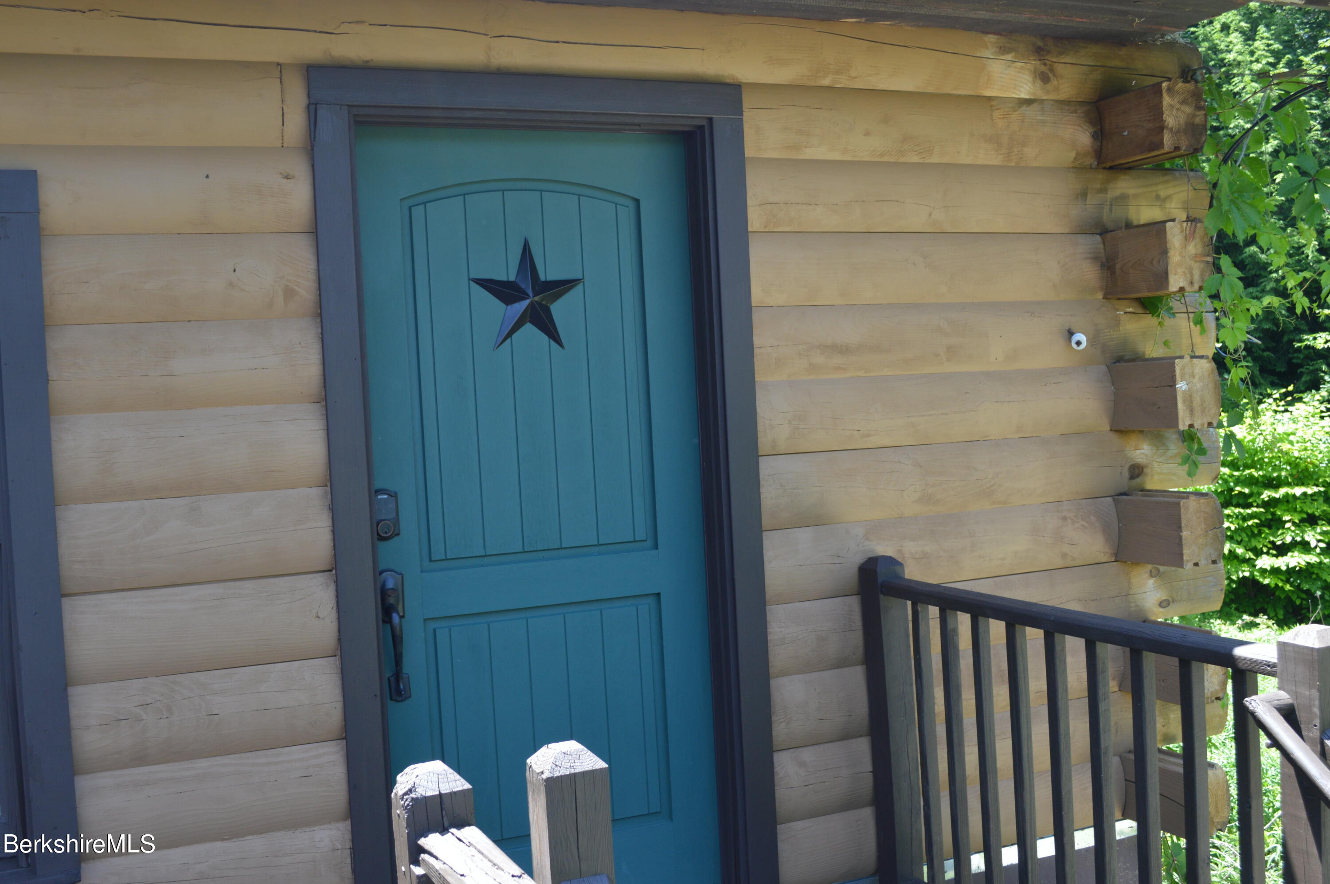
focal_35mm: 36
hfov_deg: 53.2
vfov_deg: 36.8
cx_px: 665
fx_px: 1329
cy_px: 442
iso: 320
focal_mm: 24
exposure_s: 1/125
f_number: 5.6
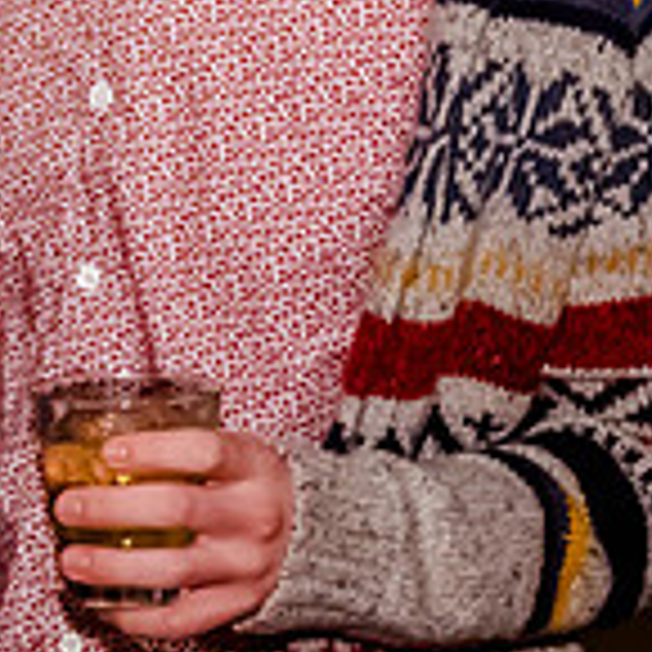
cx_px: -74
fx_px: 4518
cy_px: -271
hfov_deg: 8.2
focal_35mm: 212
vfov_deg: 8.1
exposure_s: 1/320
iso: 5000
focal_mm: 48
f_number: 2.8
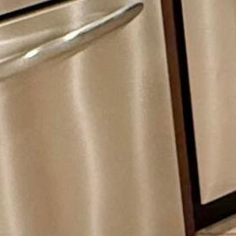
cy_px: -154
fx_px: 1010
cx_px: 391
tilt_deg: -12.5
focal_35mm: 131
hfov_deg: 12.4
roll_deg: +2.3
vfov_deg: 12.4
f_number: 2.2
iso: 400
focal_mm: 2.22
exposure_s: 1/60
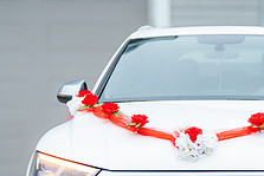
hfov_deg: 15.5
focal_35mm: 130
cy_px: 131
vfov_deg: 10.5
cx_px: 257
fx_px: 954
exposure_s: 1/1250
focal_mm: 50
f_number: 1.4
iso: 100
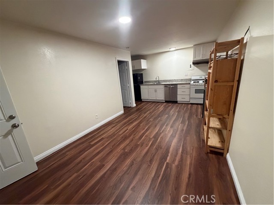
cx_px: 137
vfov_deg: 85.7
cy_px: 102
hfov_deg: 102.1
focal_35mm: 14
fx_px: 111
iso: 640
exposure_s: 1/60
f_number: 2.2
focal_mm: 2.22
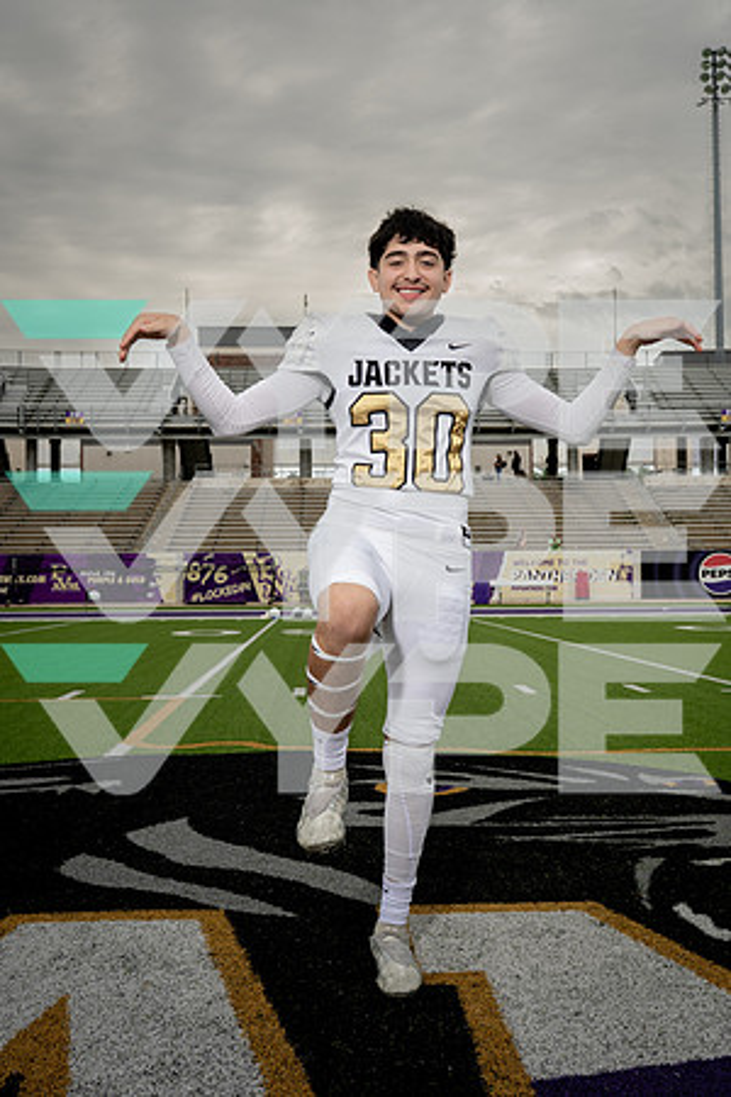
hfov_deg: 37.9
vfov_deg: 54.4
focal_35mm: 35
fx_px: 1066
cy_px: 548
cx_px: 366
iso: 250
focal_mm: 35
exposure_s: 1/250
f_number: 8
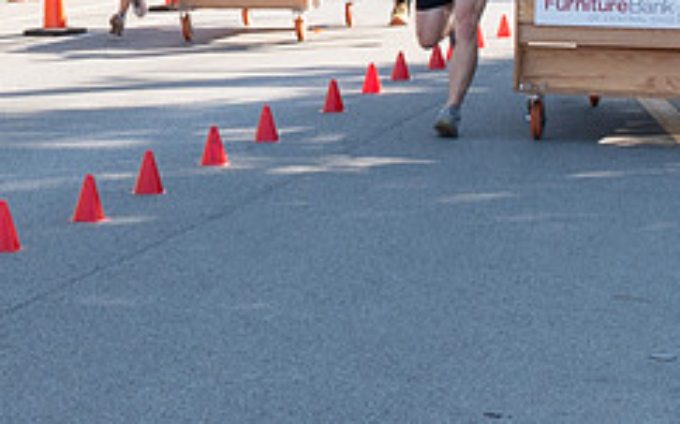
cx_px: 73
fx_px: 2853
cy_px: -3
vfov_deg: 8.5
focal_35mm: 154
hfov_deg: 13.5
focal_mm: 24
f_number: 11
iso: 500
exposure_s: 1/200
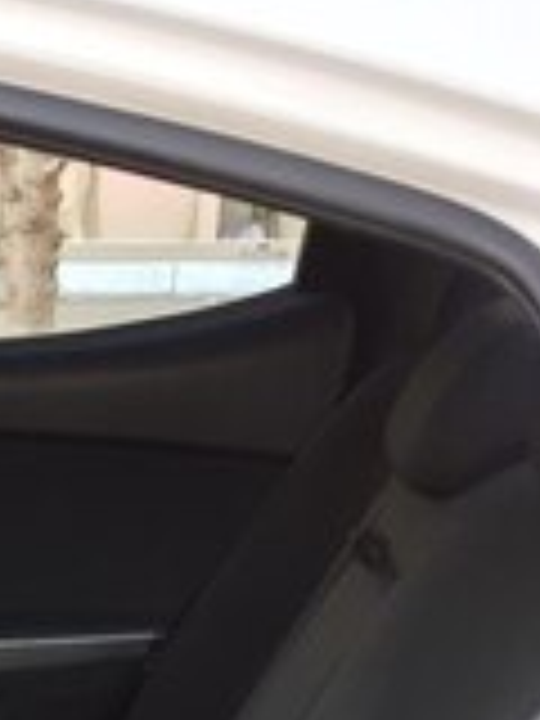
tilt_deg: -26.7
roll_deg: +1.1
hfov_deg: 15.2
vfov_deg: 19.1
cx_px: -279
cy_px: 1084
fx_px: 1872
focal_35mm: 90
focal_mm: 4.15
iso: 32
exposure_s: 1/50
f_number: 2.2
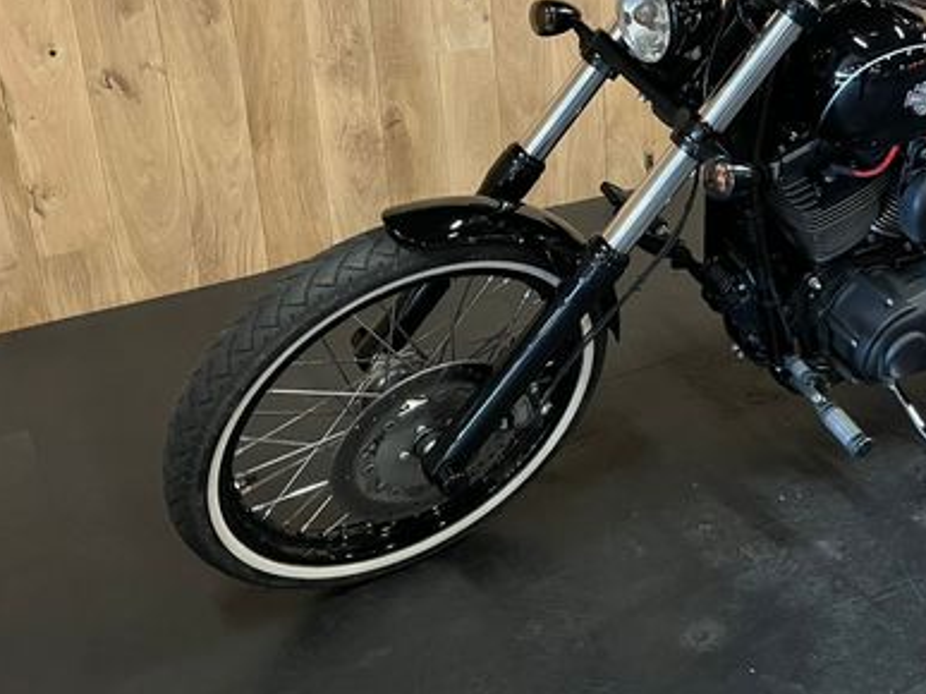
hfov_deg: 42.2
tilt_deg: -18.5
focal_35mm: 43
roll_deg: +0.1
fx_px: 1150
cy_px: 139
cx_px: 718
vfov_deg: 32.7
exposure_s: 1/33
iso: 640
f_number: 1.6
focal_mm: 5.1
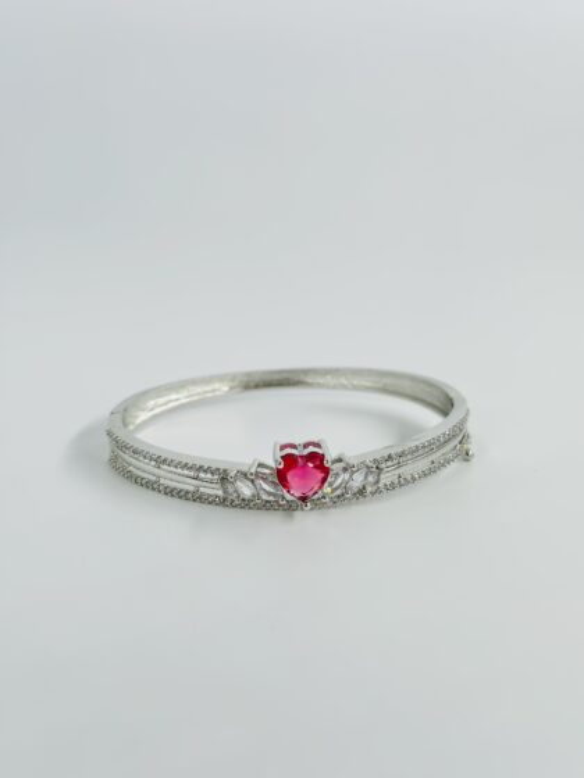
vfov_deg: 39.7
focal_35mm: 48
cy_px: 389
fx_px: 1080
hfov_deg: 30.3
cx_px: 292
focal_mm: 6.86
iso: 80
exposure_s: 1/1339
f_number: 1.78
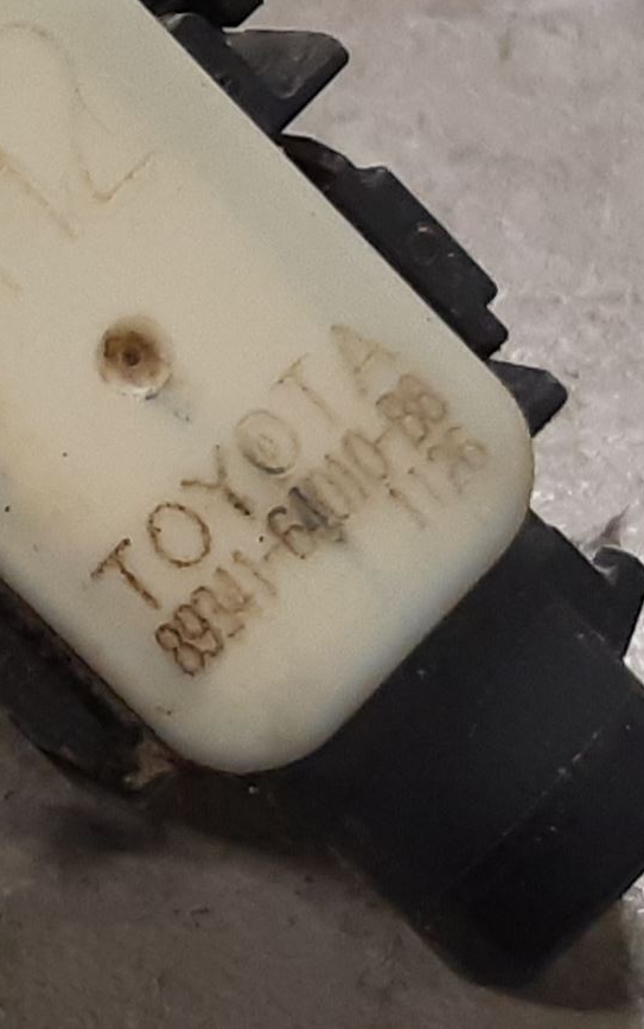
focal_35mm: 65
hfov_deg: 18.4
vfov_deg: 31.5
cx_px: -225
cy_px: 532
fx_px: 1824
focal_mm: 3.93
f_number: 1.7
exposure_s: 1/50
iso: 160
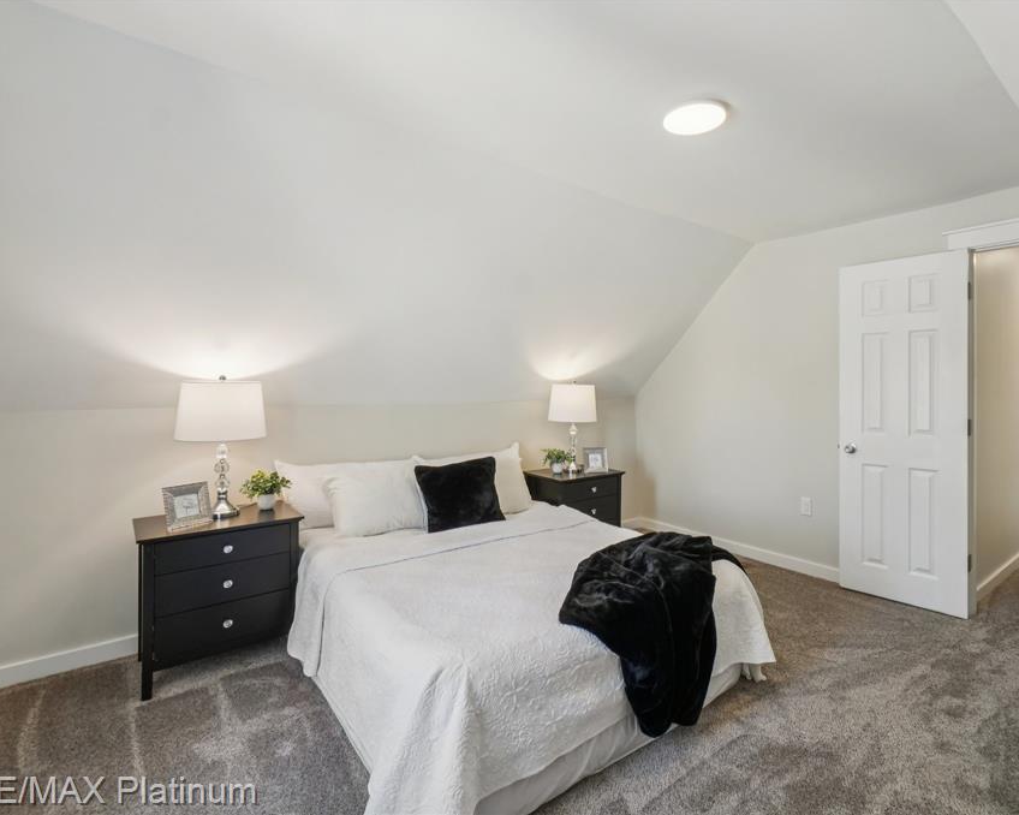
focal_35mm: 17
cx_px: 577
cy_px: 406
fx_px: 513
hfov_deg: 89.2
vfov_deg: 77.0
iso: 400
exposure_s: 1/30
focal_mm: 10
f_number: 8
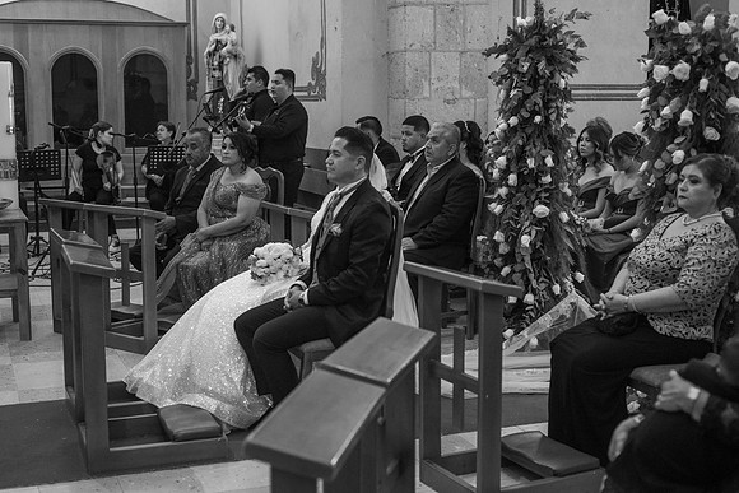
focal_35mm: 50
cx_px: 370
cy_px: 246
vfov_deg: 27.0
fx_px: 1027
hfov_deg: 39.6
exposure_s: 1/125
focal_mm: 50
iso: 1600
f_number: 3.5
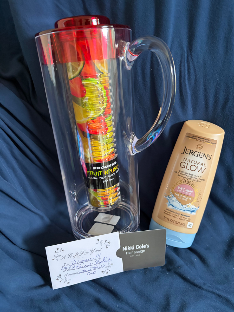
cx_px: 117
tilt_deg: -55.5
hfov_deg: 53.1
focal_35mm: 26
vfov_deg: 67.3
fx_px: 234
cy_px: 156
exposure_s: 1/44
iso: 500
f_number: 1.6
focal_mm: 5.96
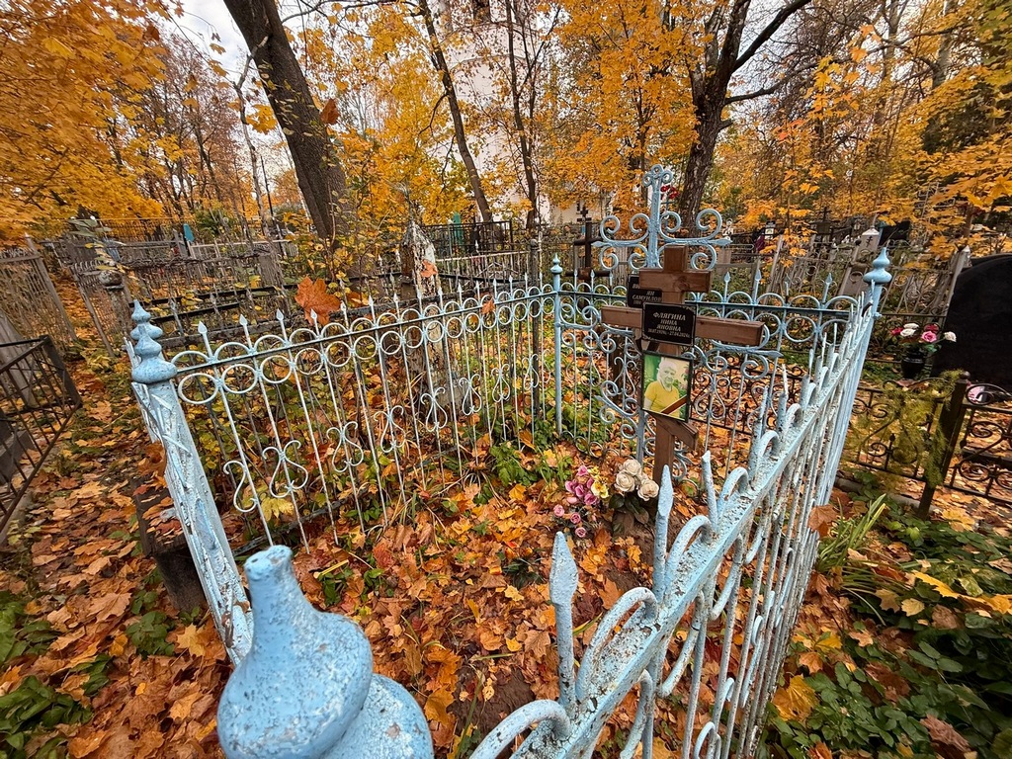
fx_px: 409
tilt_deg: -17.4
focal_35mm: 14
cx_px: 506
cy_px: 380
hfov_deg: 102.1
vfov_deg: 85.7
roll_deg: +2.8
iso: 50
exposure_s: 1/99
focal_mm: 2.22
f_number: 2.2
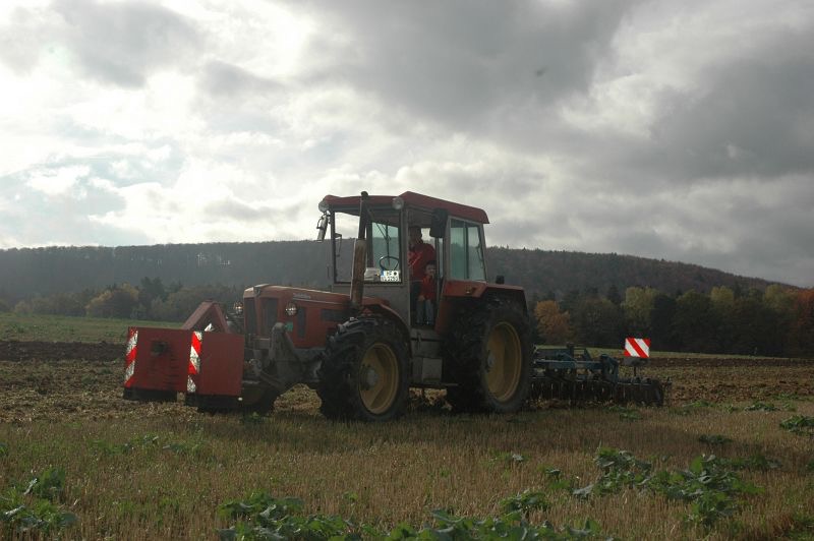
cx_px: 407
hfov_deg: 38.9
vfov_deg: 26.4
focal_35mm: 51
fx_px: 1152
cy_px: 270
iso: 400
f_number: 10
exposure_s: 1/500
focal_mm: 34
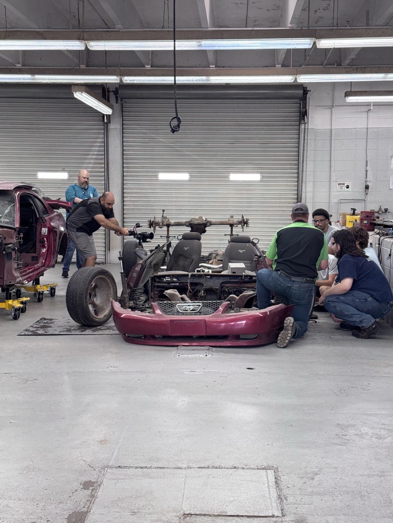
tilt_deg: -6.6
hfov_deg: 30.3
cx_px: 196
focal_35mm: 48
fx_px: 727
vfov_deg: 39.7
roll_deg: +0.3
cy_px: 262
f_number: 1.78
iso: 100
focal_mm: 6.76
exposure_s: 1/120
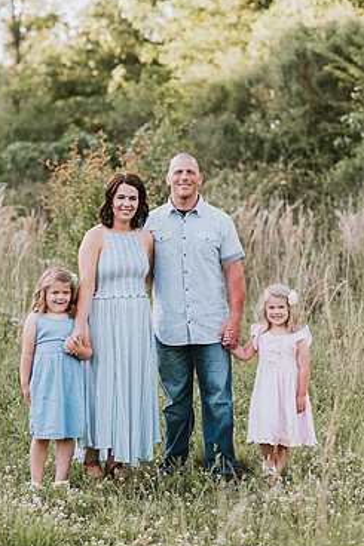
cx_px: 159
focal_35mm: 104
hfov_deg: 13.1
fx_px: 1579
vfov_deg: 19.6
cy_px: 231
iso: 200
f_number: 2.5
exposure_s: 1/320
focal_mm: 85
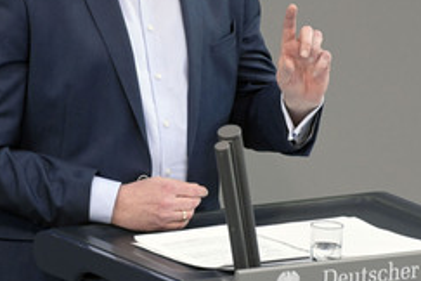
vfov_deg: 1.9
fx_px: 8466
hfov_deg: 2.8
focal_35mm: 724
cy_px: 26
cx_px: 150
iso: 8000
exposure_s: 1/400
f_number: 5.6
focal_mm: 390
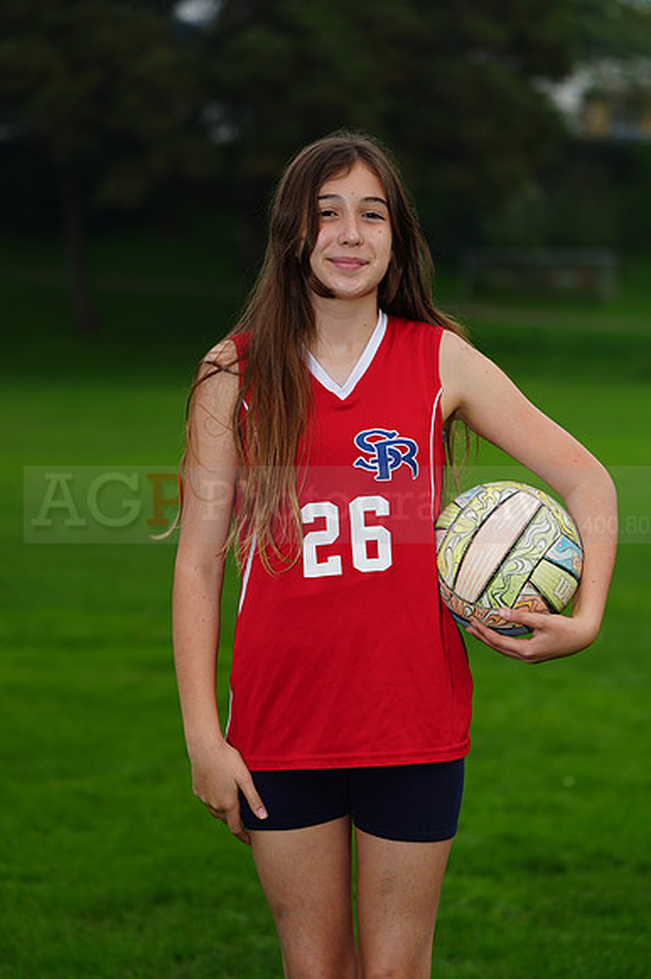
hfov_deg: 8.7
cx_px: 326
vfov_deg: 13.0
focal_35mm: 158
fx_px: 4291
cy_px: 490
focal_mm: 158
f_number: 5
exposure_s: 1/250
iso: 200
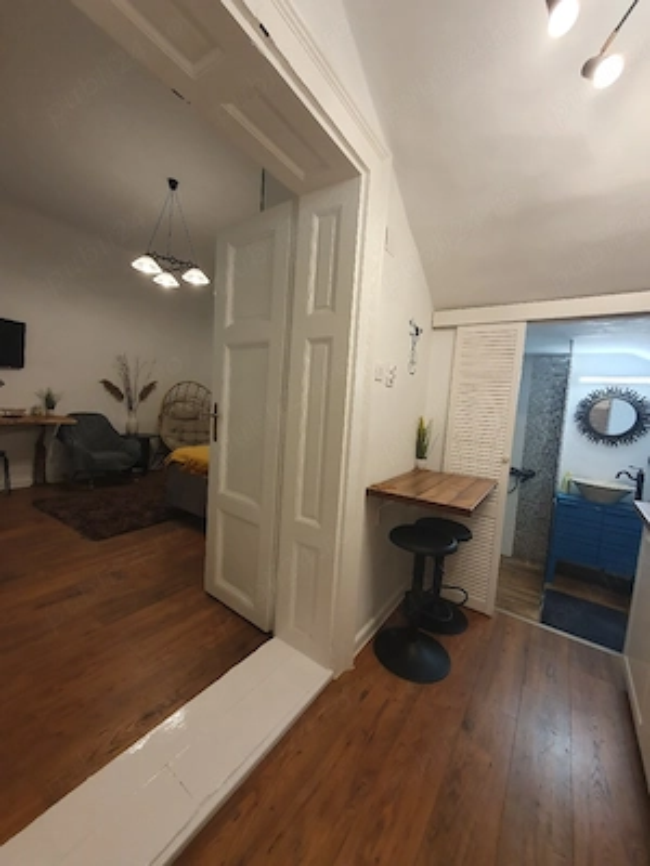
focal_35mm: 13
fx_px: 325
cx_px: 325
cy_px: 433
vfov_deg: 106.2
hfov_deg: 89.9
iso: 160
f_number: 2.2
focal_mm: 1.8
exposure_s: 1/50
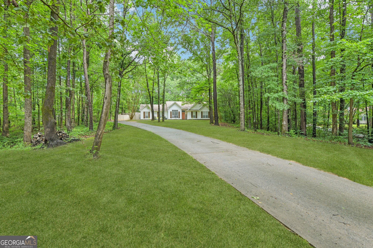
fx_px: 155
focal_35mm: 15
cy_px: 124
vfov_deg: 77.3
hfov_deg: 100.4
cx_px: 186
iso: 400
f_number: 8
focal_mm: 15
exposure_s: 1/60
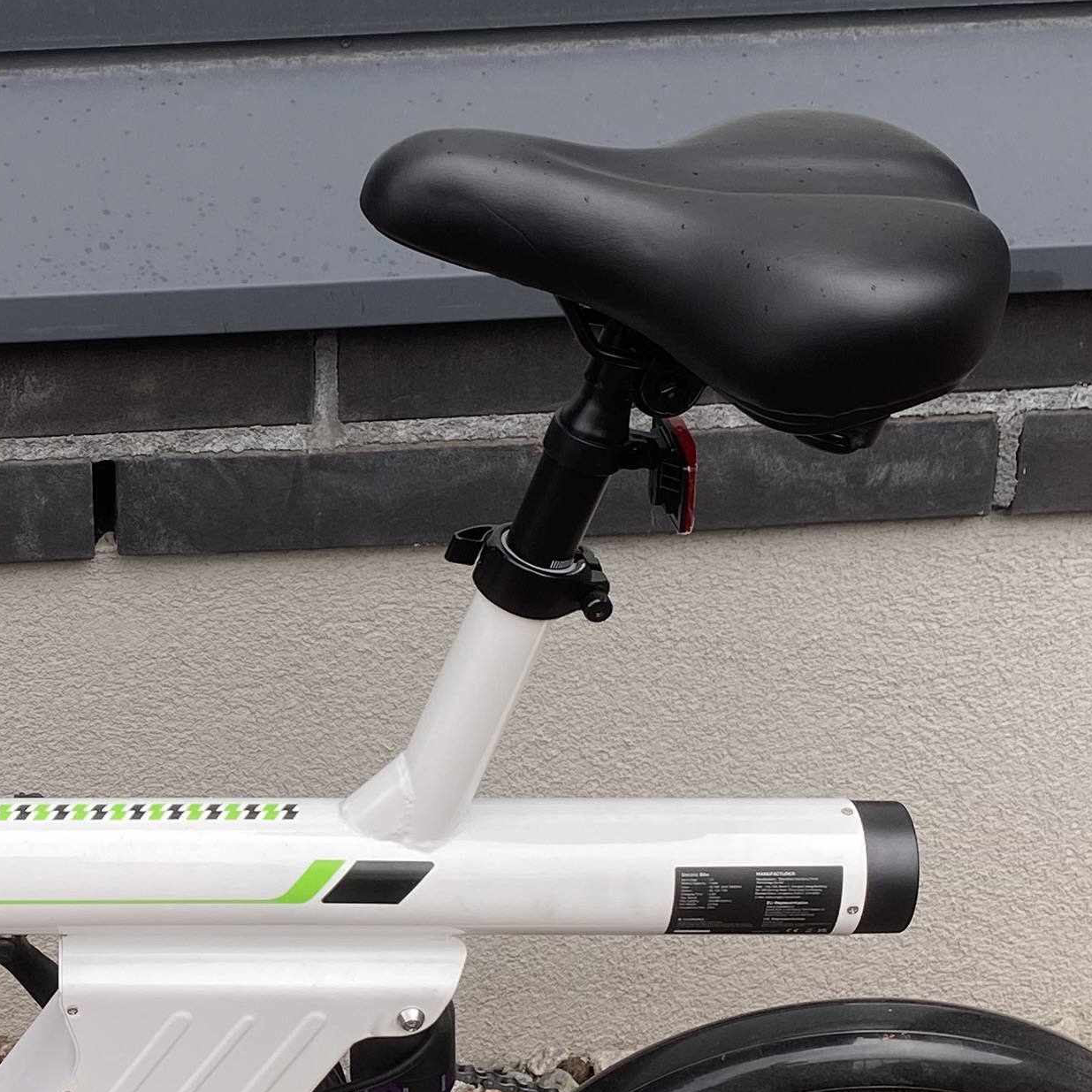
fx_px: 2677
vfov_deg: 22.9
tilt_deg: -27.2
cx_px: 91
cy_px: 783
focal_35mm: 75
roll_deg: +3.0
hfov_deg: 22.5
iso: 32
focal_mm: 4.25
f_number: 1.8
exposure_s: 1/121
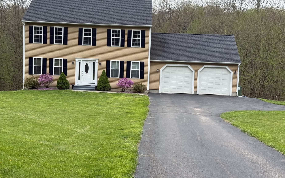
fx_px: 435
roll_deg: -1.9
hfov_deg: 36.3
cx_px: 138
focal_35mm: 56
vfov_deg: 23.1
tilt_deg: -3.6
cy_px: 93
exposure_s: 1/1513
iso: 100
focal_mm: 6.76
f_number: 1.78
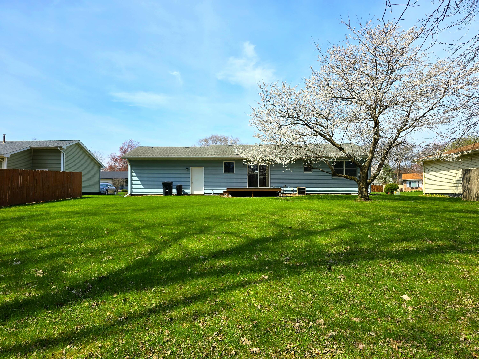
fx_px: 318
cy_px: 180
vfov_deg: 58.9
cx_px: 240
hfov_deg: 73.9
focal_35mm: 23
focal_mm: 6.3
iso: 12
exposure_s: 1/667
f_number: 1.7
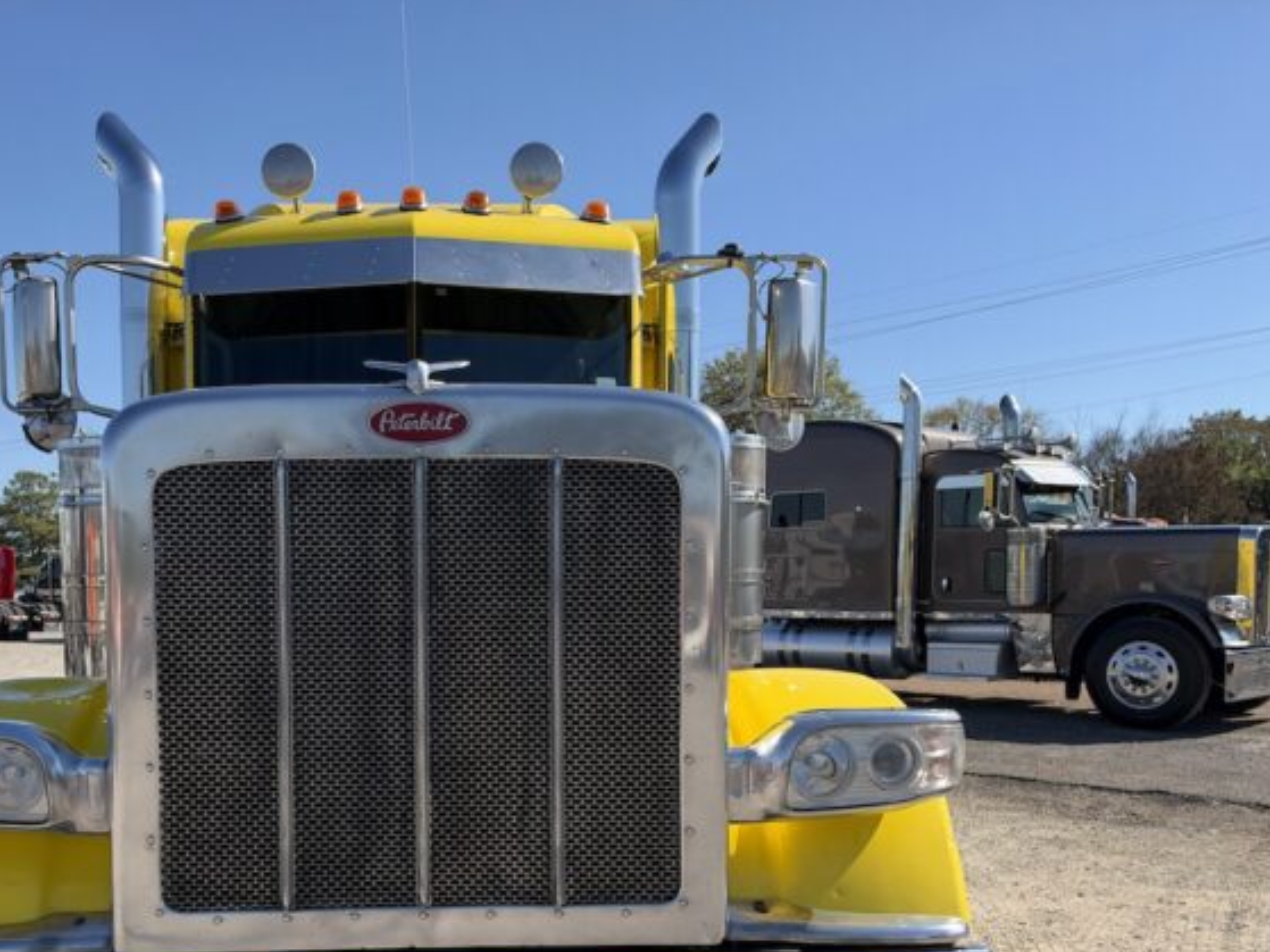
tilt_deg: +0.0
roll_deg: +0.4
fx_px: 1210
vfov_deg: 42.2
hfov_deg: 54.5
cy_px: 650
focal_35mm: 33
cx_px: 452
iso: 64
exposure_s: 1/3534
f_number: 1.8
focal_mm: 6.93
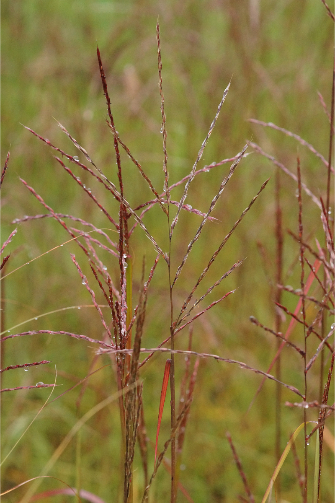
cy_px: 252
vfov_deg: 13.7
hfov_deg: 9.1
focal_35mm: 150
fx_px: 2094
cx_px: 168
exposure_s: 1/160
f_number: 6.3
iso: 2000
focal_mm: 100
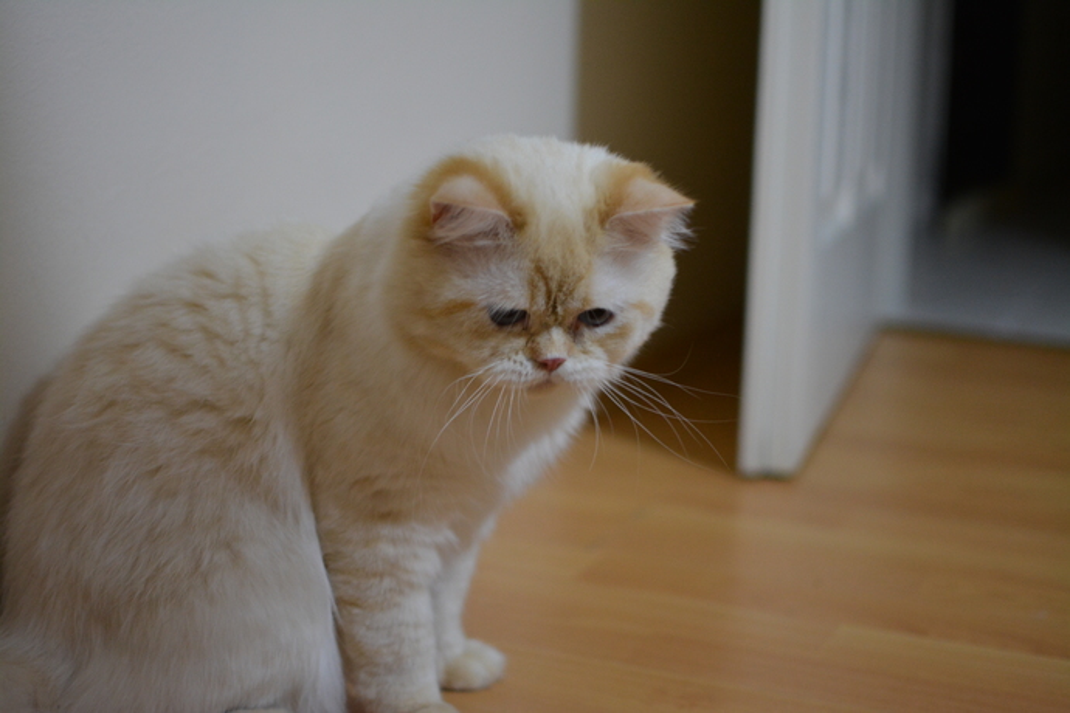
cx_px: 535
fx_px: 1560
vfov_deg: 25.8
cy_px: 356
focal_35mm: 52
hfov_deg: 37.9
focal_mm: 35
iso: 1600
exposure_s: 1/60
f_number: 2
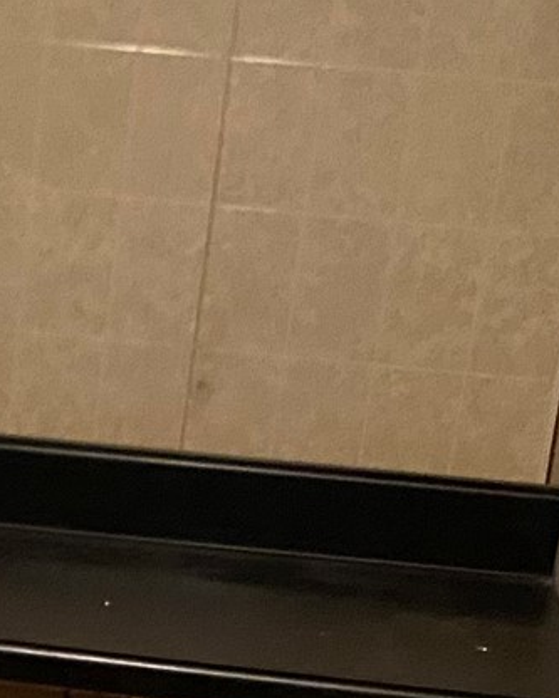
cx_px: -181
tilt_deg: -25.7
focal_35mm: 125
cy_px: 1148
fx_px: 2584
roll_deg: -7.0
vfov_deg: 14.1
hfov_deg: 12.0
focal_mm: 4.25
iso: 500
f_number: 1.8
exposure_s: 1/40
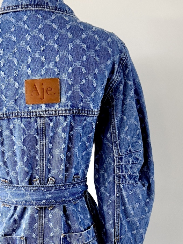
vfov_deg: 31.8
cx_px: 38
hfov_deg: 26.1
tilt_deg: -19.1
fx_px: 387
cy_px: 254
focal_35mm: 55
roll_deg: +0.1
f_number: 1.78
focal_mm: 6.76
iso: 200
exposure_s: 1/80
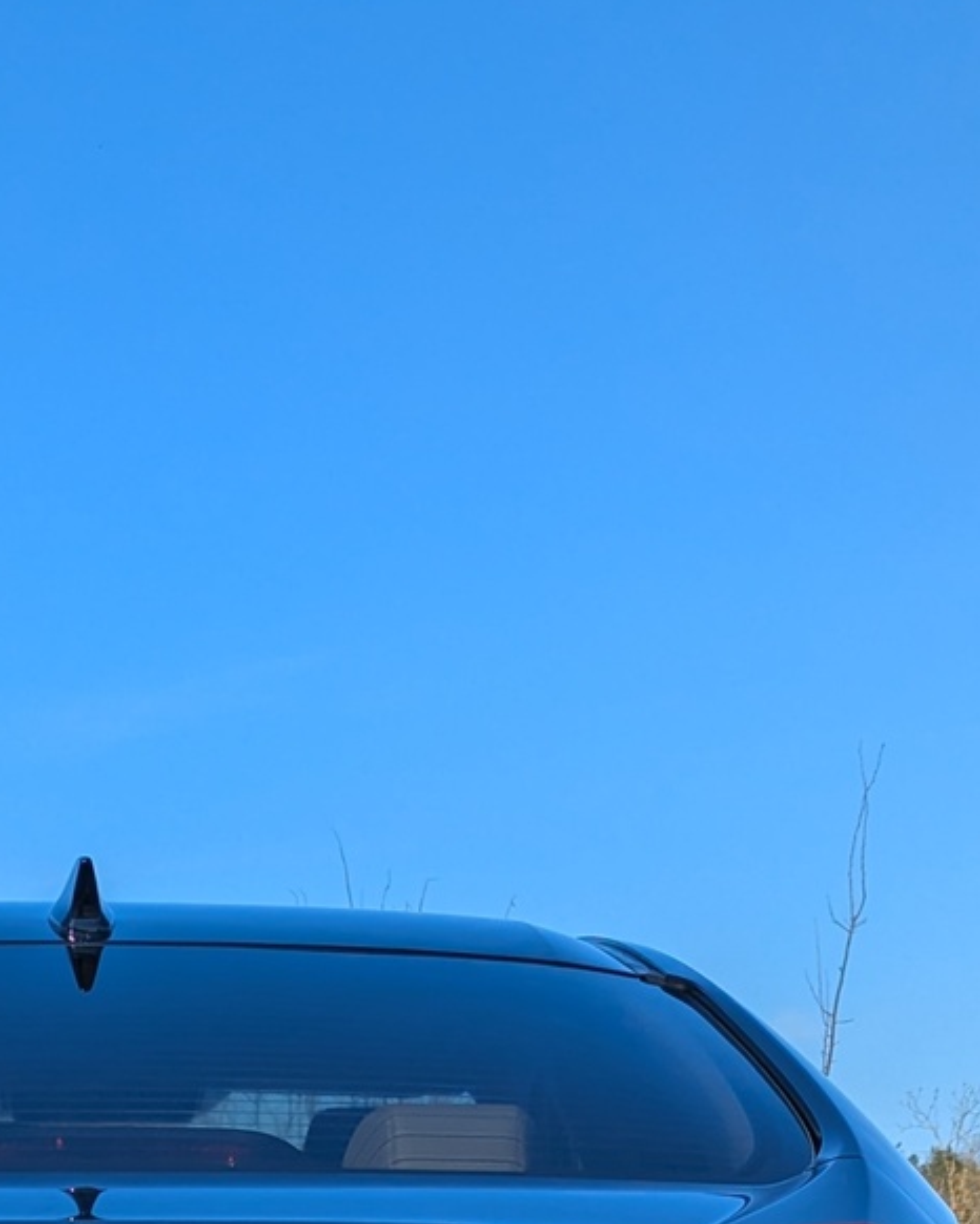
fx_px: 4674
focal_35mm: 129
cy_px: 1386
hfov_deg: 11.9
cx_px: 129
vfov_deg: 14.5
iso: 41
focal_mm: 6.81
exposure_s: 1/2304
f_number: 1.85
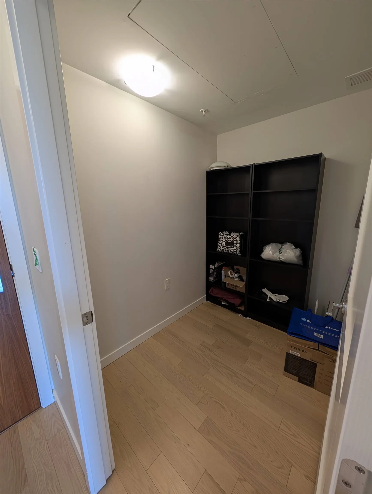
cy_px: 247
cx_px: 186
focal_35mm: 12
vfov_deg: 110.5
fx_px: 172
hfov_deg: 94.6
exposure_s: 1/40
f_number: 1.7
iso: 40
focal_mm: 2.02
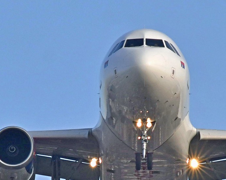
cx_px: 139
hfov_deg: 2.0
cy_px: 145
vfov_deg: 1.6
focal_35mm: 972
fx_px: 6501
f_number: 11
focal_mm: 300
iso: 160
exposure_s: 1/800
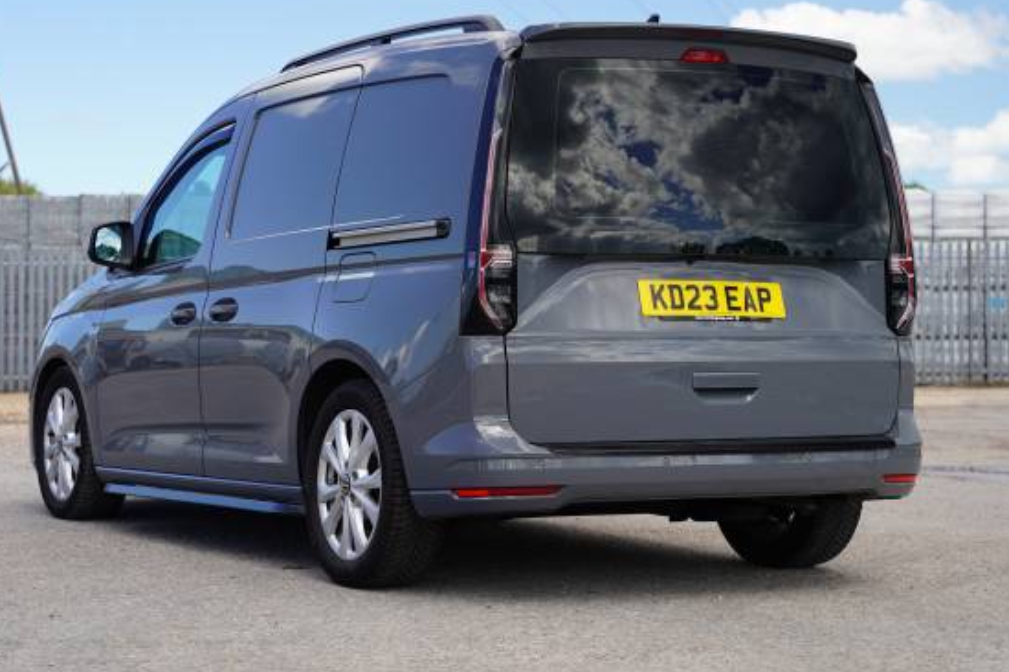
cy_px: 307
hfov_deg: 26.0
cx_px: 488
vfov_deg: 17.4
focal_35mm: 78
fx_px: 2188
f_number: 5
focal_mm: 67.1
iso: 100
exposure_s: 1/160
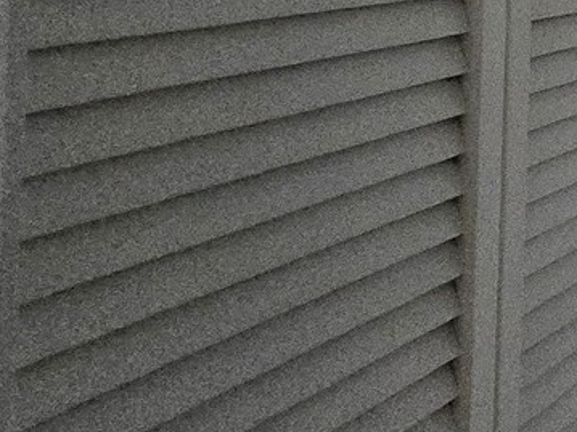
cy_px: -130
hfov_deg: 17.9
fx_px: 966
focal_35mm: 58
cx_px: 1223
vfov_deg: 22.5
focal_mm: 2.2
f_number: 2.2
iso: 1000
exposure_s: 1/60
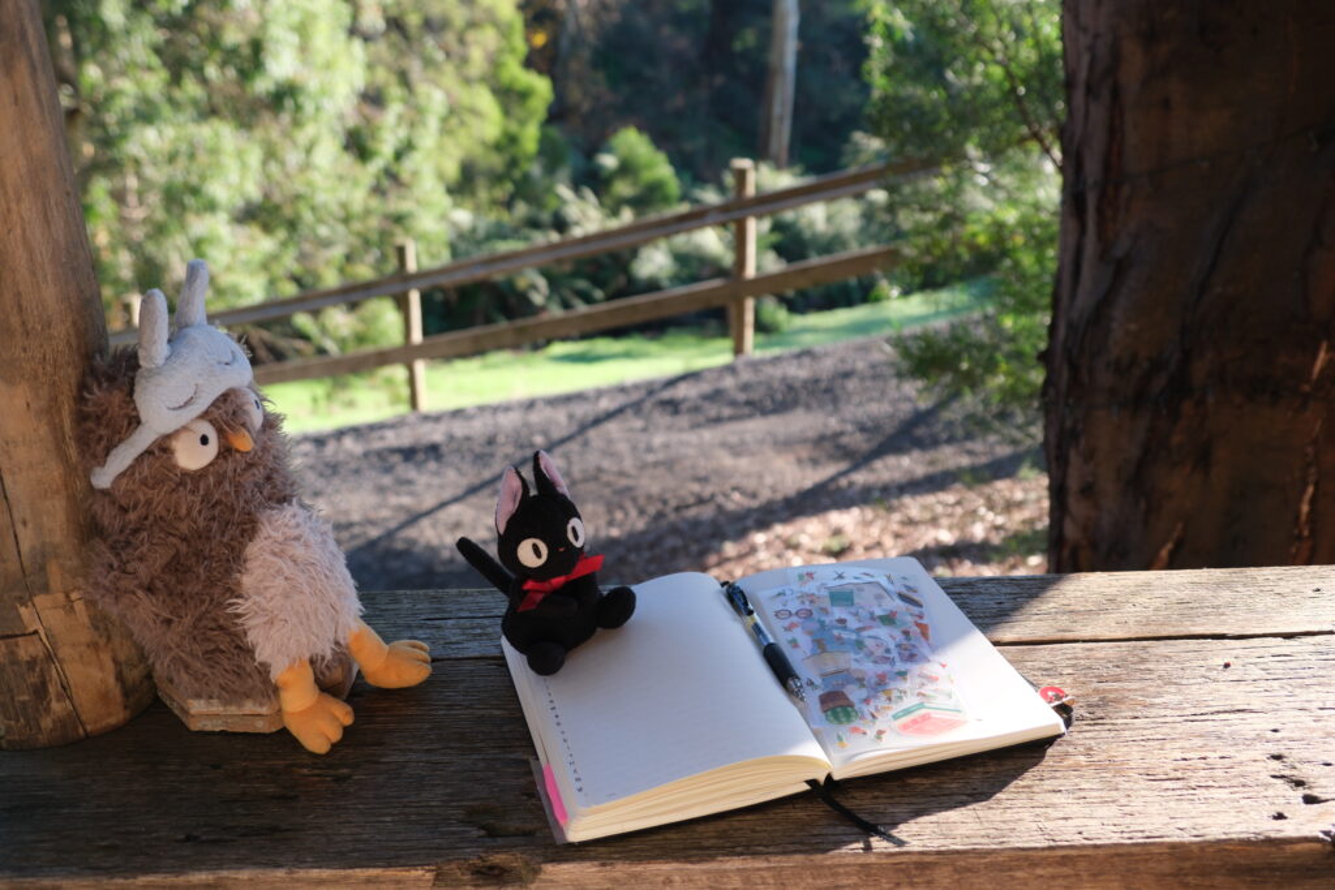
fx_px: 1409
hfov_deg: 50.7
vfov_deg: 35.1
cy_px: 445
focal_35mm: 38
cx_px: 668
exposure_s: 1/110
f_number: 4
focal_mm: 25.4
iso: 250
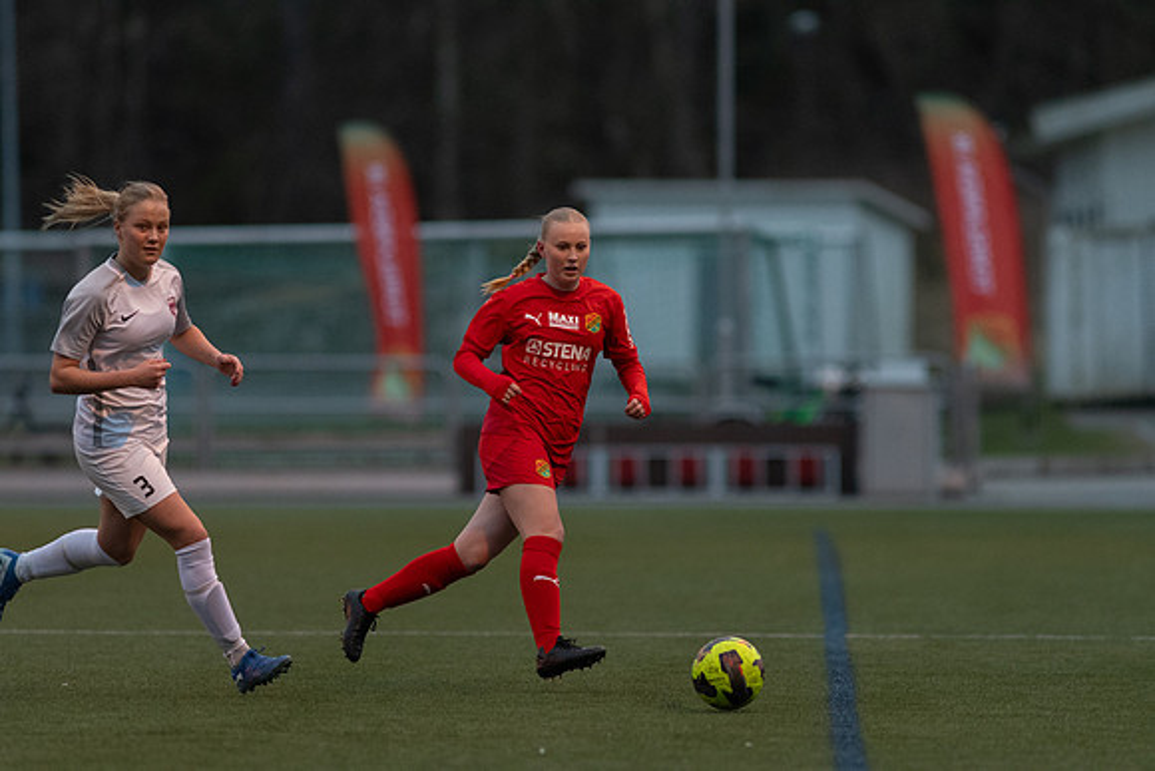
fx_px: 14440
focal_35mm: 450
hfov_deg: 4.6
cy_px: 386
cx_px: 578
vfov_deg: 3.1
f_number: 3.2
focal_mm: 300
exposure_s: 1/1000
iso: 4000
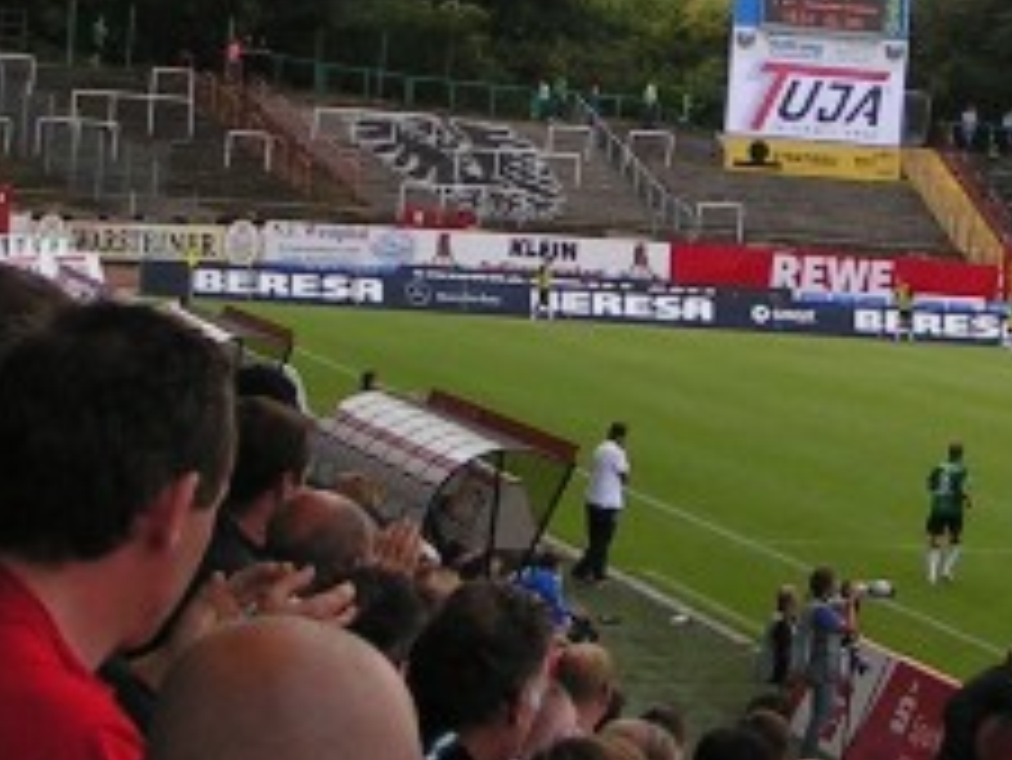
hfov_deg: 14.6
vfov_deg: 11.0
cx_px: 531
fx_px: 3949
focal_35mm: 135
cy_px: 184
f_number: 5.6
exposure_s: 1/200
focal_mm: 5.8
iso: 50
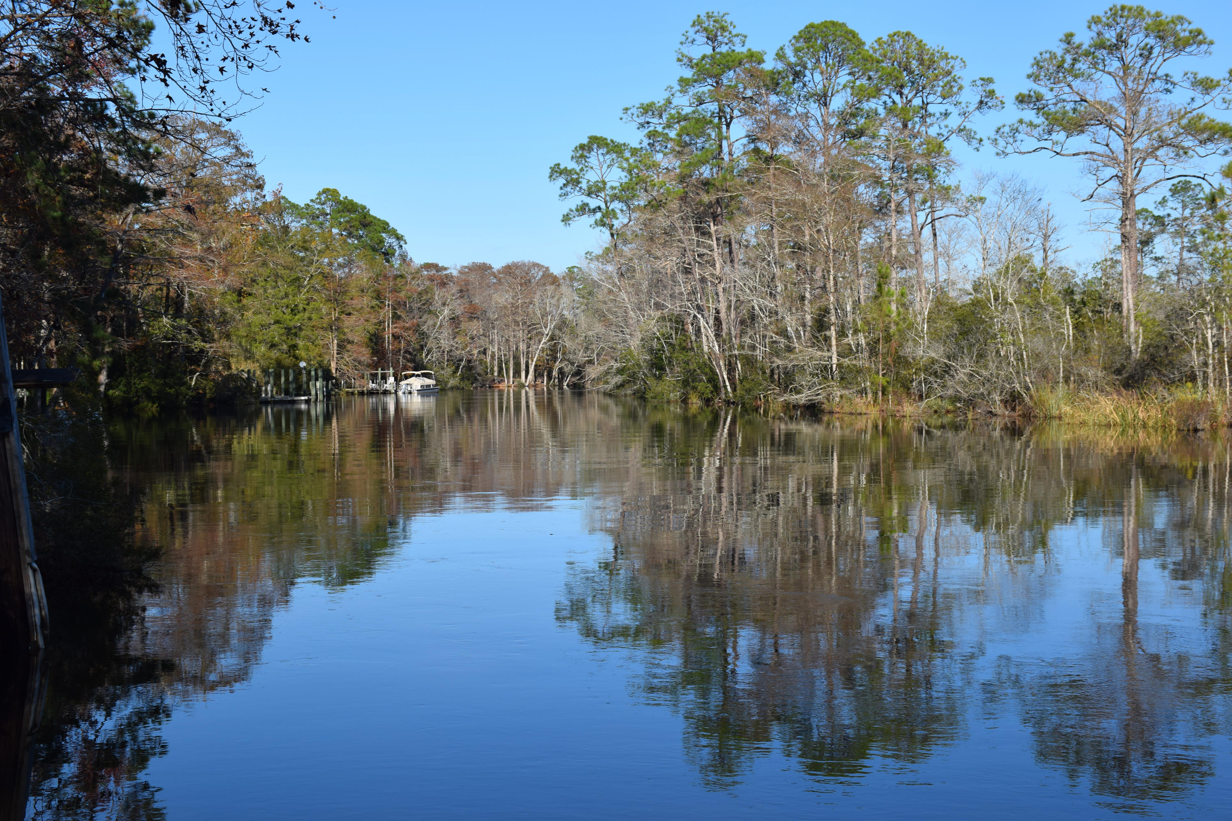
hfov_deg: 37.9
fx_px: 1797
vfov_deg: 25.8
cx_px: 616
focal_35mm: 52
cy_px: 410
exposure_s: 1/200
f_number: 10
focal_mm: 35
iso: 100
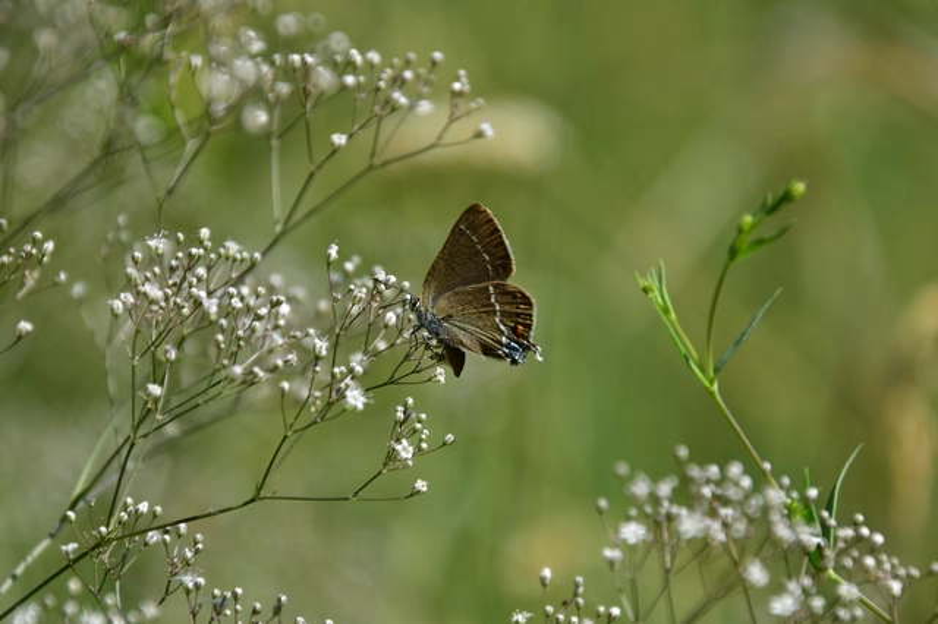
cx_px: 469
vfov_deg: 2.3
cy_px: 312
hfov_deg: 3.4
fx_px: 15625
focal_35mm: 600
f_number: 6.3
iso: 200
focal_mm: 400
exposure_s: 1/1000
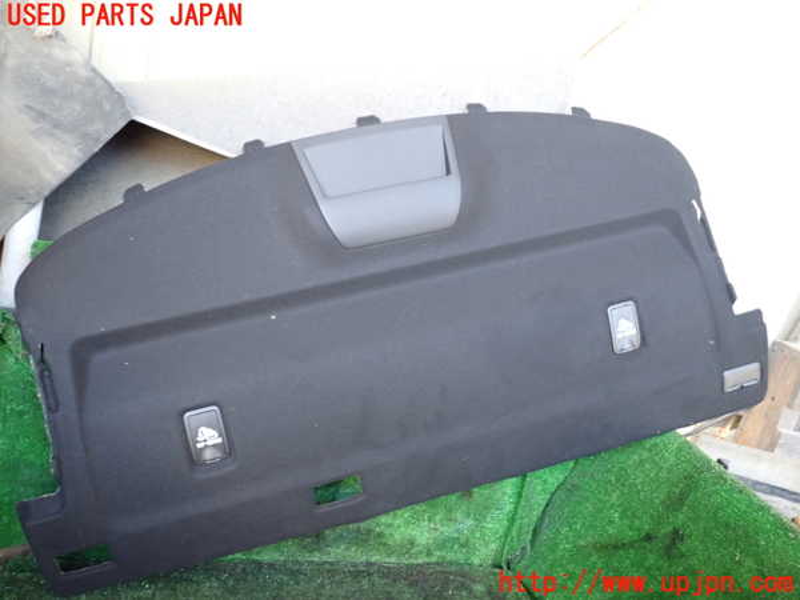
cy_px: 300
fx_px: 693
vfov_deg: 46.8
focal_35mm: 30
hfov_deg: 60.0
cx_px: 400
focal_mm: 5.4
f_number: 2.3
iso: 250
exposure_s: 1/30
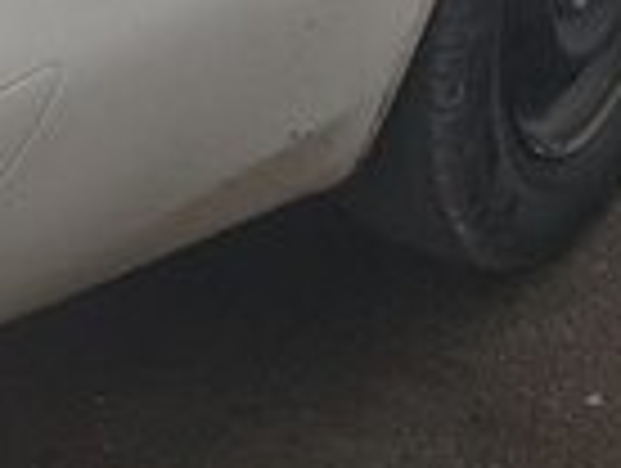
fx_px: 2228
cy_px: -547
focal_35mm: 124
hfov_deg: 15.9
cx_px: 292
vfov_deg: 10.7
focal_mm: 4.2
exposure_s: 1/60
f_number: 1.7
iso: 64
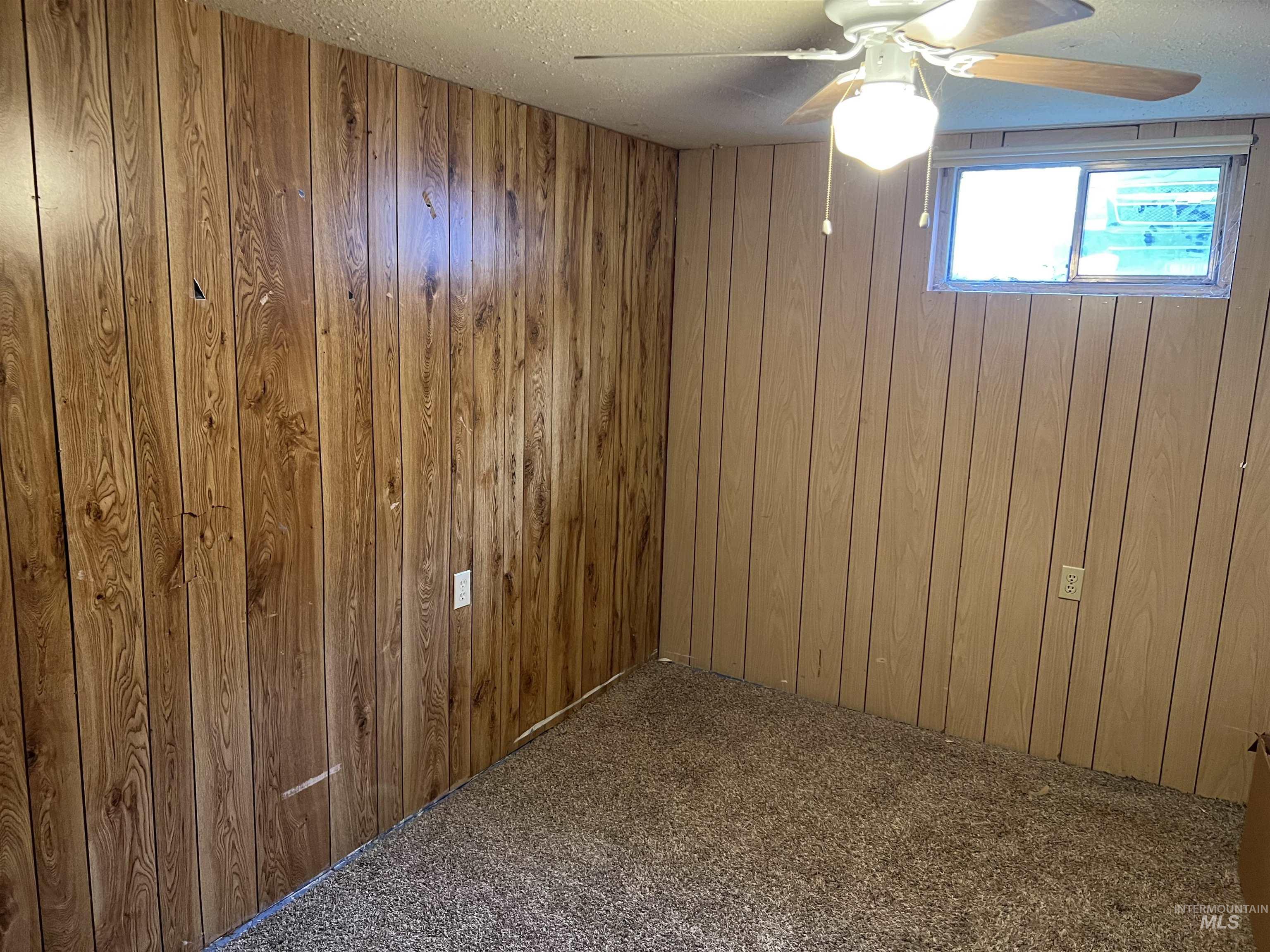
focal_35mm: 26
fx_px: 954
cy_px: 476
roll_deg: -1.5
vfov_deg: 53.1
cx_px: 635
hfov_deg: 67.3
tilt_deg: -10.1
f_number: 1.5
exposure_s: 1/40
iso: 500
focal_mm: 5.7
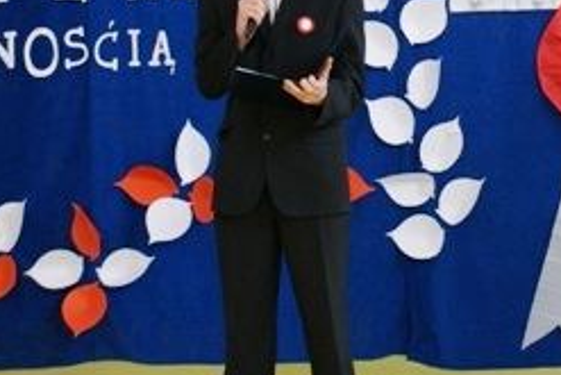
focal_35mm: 136
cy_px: 59
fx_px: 2125
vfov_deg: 10.0
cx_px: 568
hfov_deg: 14.8
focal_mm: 35
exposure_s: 1/60
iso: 250
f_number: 5.6
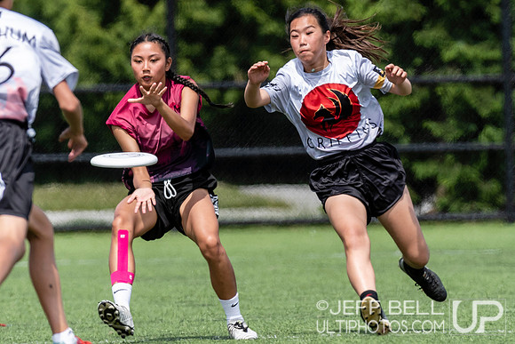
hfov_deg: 2.2
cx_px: 262
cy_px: 81
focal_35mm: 925
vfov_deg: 1.5
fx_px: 13241
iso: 280
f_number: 4
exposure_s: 1/1600
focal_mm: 330
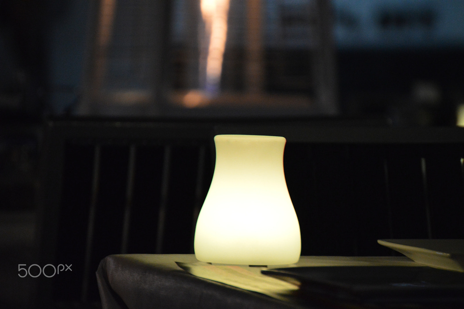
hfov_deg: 8.3
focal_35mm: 248
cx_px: 232
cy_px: 154
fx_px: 3187
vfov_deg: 5.5
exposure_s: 1/125
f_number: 5.3
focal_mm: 165
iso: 3200
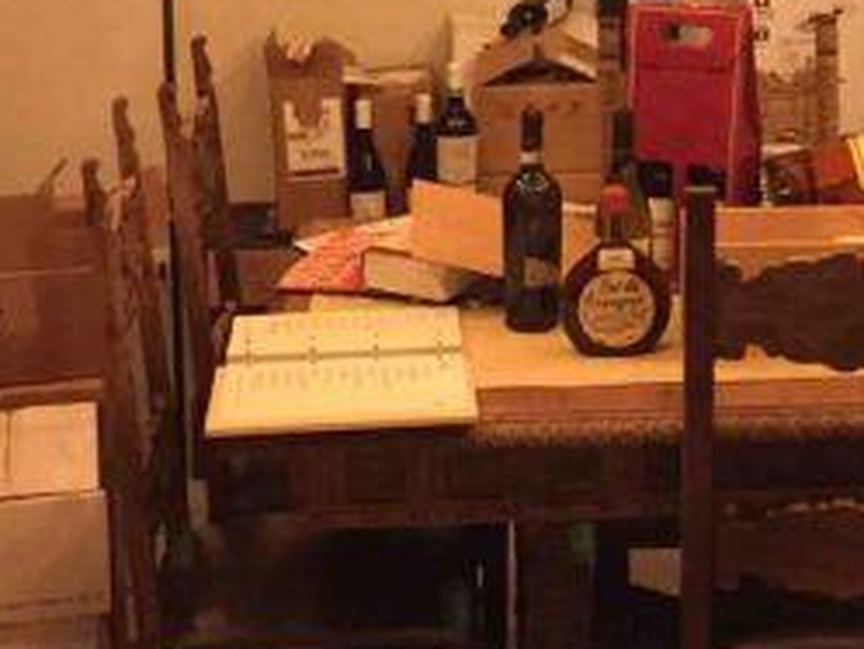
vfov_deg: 14.5
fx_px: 2472
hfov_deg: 19.4
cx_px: 798
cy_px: -111
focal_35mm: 99
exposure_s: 1/33
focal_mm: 4.15
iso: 320
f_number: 2.2
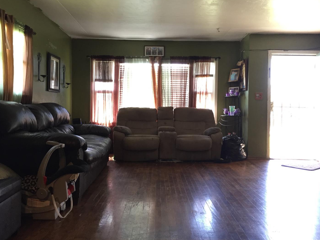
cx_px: 161
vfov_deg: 45.4
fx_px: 286
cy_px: 115
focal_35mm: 31
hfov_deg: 58.4
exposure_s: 1/30
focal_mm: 4.15
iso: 125
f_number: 2.2
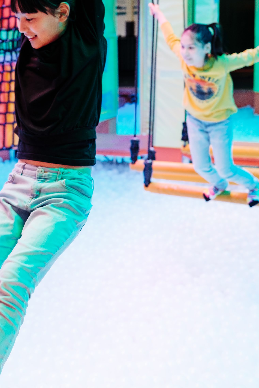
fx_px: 626
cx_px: 16
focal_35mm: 58
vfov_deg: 34.3
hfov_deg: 22.7
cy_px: 139
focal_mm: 18
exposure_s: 1/125
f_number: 2
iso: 320
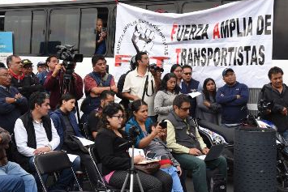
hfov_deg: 34.5
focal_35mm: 58
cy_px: 84
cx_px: 154
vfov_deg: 23.4
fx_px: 464
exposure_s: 1/320
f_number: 7.1
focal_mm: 46
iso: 800
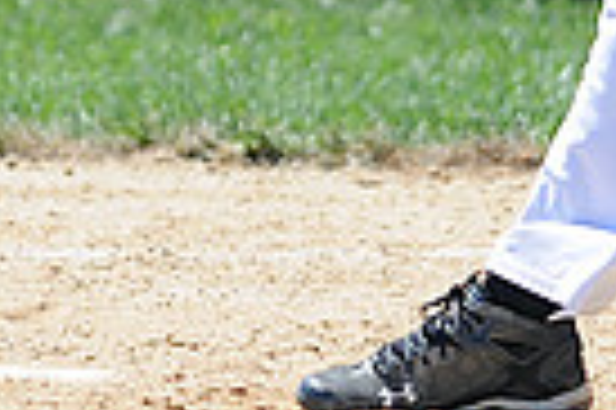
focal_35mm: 1910
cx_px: 283
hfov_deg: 1.1
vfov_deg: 0.7
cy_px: -349
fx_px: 32643
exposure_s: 1/1000
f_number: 4
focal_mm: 300
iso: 200
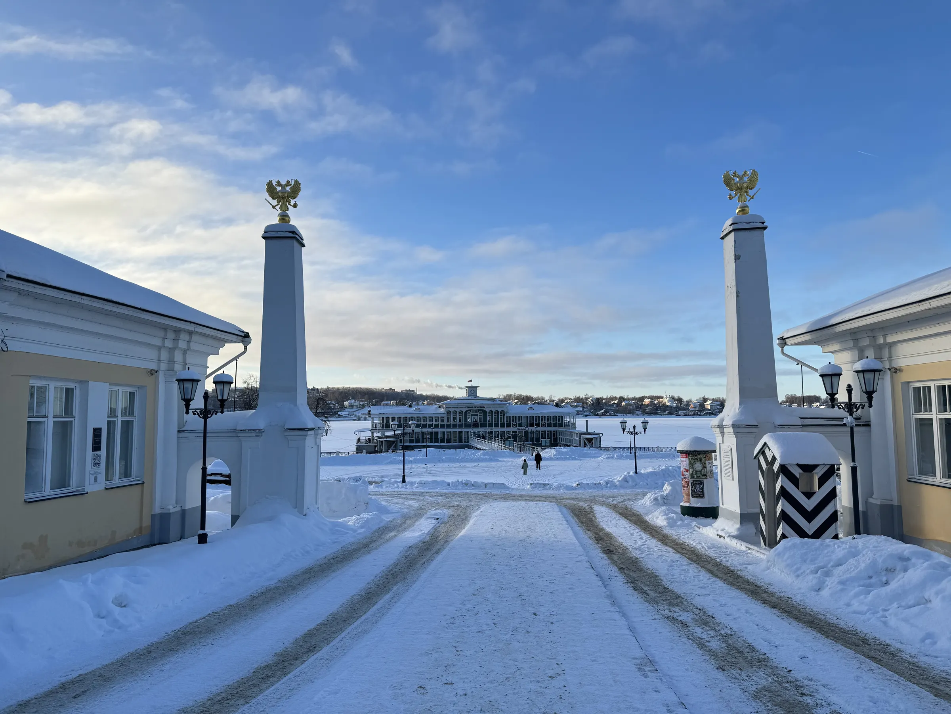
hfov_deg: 71.6
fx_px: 659
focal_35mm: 24
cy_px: 357
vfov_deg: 56.8
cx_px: 476
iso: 80
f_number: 1.78
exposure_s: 1/3247
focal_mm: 6.86
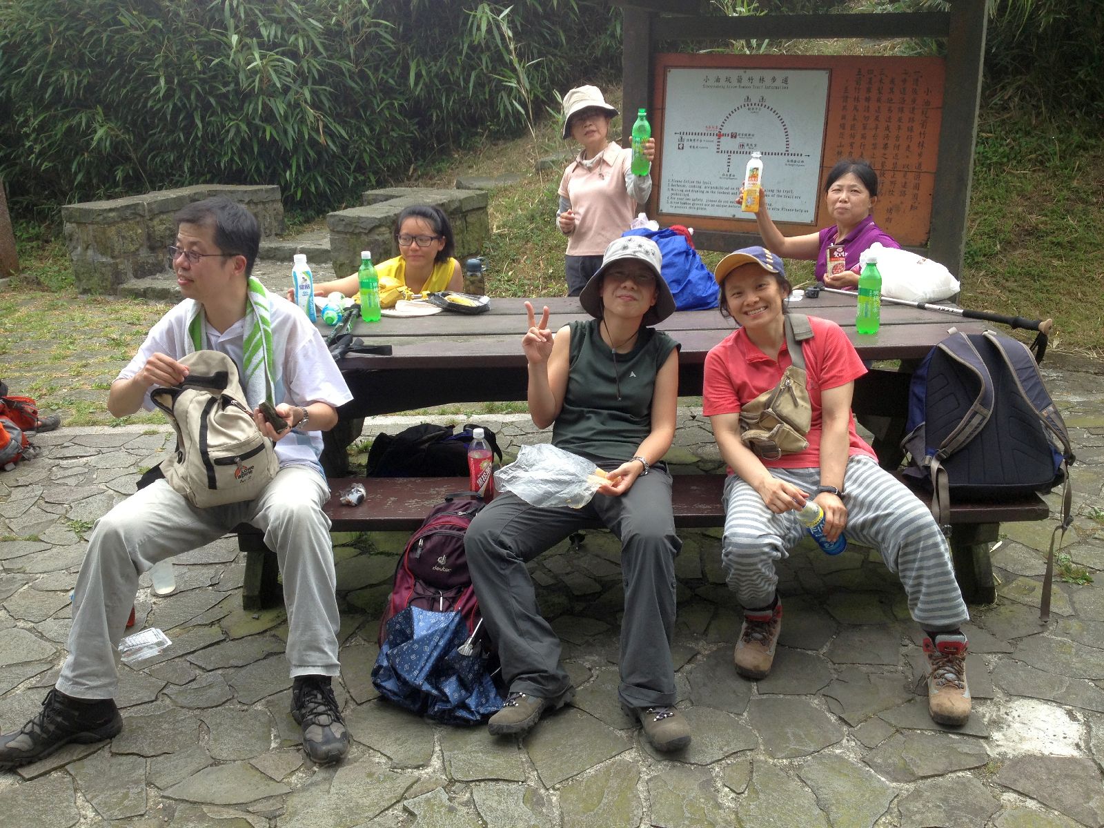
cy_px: 414
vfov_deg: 40.7
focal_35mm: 35
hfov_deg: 52.6
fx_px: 1116
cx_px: 552
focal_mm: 4.28
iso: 50
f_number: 2.4
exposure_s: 1/587
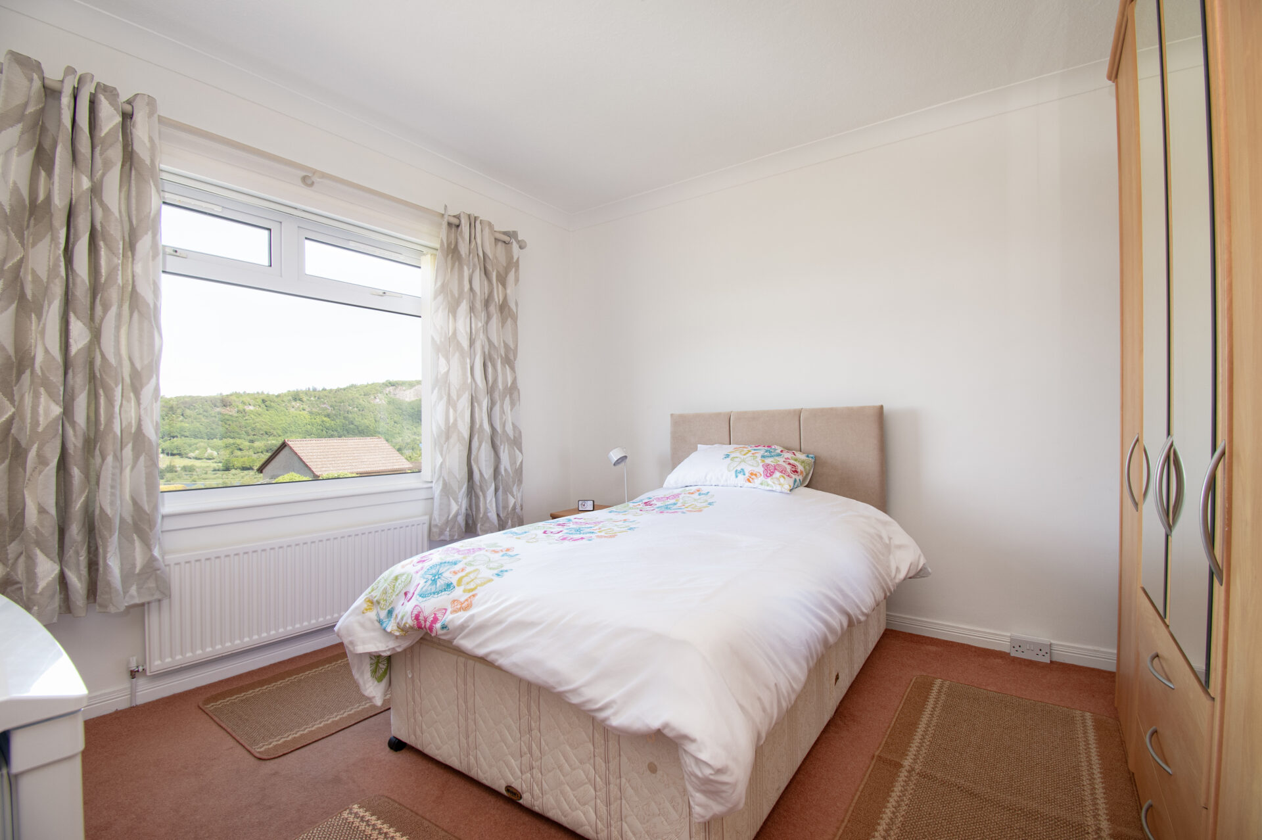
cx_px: 631
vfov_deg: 77.3
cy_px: 420
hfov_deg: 100.4
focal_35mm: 15
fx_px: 526
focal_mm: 10
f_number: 9
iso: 250
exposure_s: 1/15
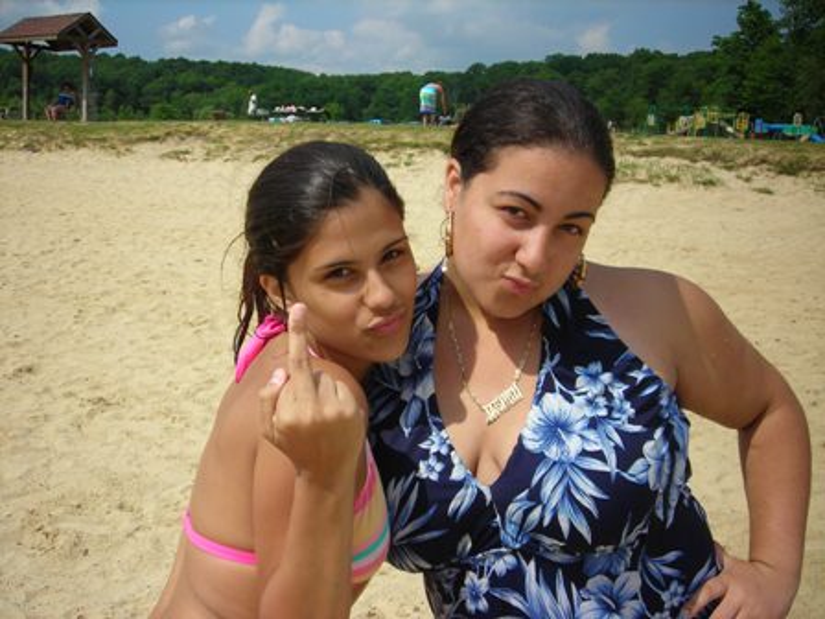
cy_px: 310
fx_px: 906
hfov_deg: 49.0
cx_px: 412
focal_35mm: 38
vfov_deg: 37.7
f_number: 3.2
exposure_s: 1/844
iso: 50
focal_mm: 6.3
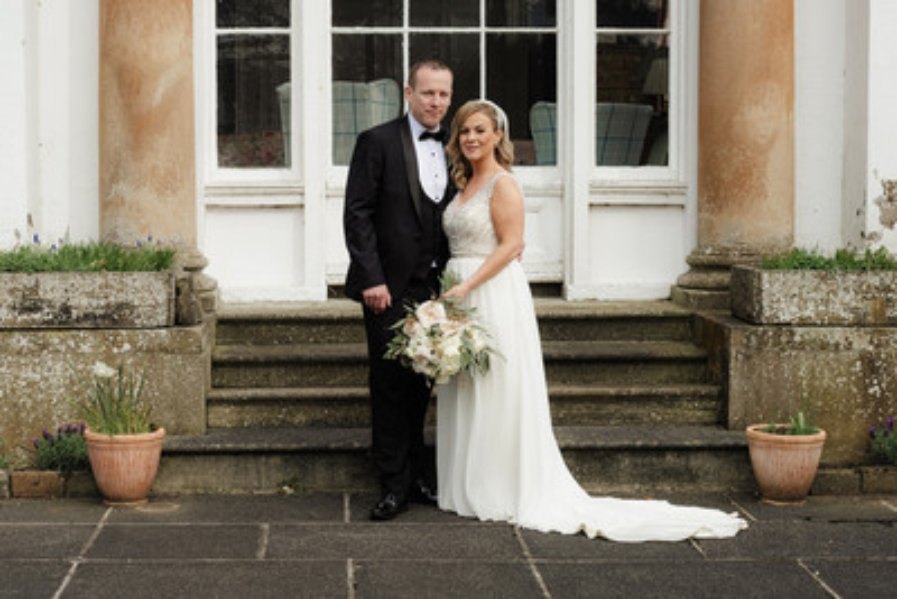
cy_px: 300
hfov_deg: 27.6
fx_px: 1828
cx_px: 436
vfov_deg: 18.6
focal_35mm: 73
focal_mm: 70
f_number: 4.5
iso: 160
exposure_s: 1/800
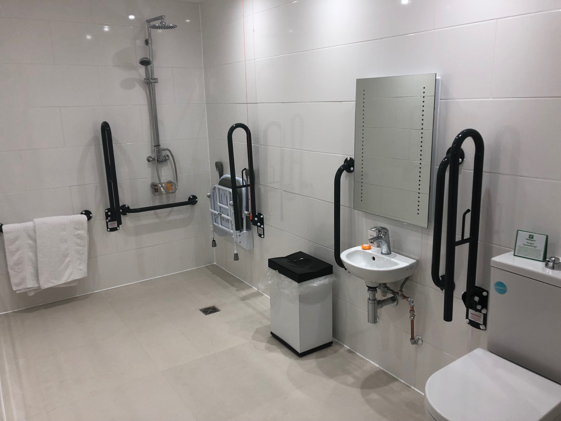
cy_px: 210
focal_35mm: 28
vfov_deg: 49.7
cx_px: 280
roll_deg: +0.5
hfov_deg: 63.4
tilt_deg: -12.5
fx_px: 454
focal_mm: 3.99
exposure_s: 1/50
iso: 32
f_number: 1.8
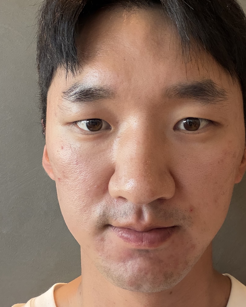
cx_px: 140
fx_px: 409
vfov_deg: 40.8
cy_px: 111
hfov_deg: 33.4
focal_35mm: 45
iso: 320
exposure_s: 1/60
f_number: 1.9
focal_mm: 2.71
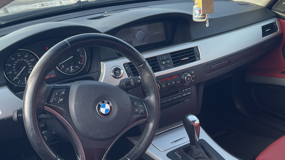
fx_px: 378
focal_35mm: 50
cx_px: 188
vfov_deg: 23.9
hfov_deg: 40.9
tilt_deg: -26.9
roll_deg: -0.7
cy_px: 104
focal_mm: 5.1
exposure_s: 1/133
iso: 32
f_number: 1.6
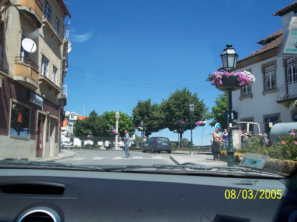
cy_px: 111
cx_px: 148
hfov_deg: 49.0
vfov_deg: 37.7
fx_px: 326
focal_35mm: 38
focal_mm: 8
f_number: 4.8
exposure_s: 1/500
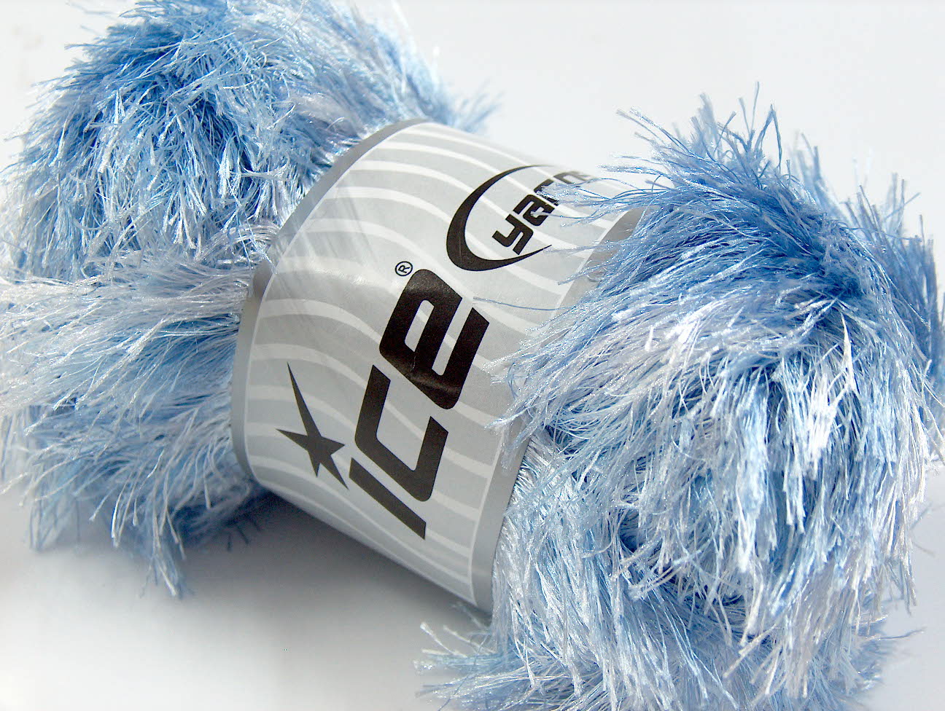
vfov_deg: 28.1
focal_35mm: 52
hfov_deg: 36.8
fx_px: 1422
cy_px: 356
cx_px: 472
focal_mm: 10.64
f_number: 2.8
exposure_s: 1/11.5
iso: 200
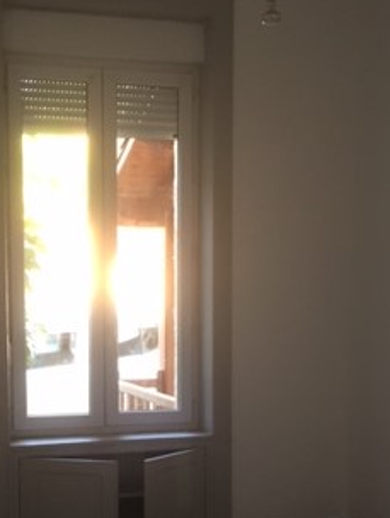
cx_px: 87
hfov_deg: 28.6
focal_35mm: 50
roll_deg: +0.5
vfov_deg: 37.7
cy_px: 345
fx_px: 749
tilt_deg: -5.2
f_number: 2.2
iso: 125
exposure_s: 1/33
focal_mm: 4.15
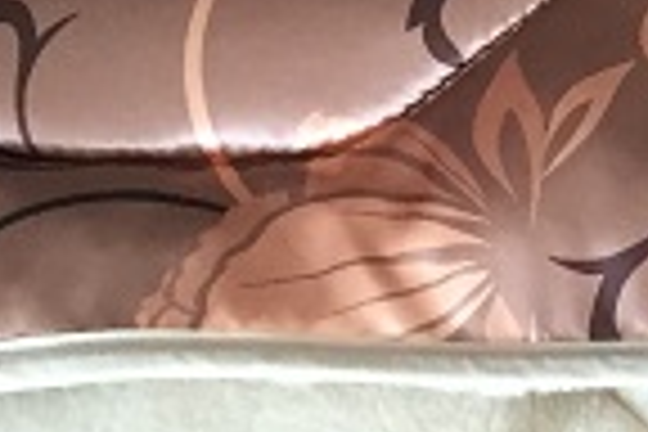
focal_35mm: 168
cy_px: -346
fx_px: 3024
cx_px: 1336
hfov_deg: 11.0
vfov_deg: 7.9
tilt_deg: -55.7
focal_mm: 4.15
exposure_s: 1/33
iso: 160
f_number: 2.2
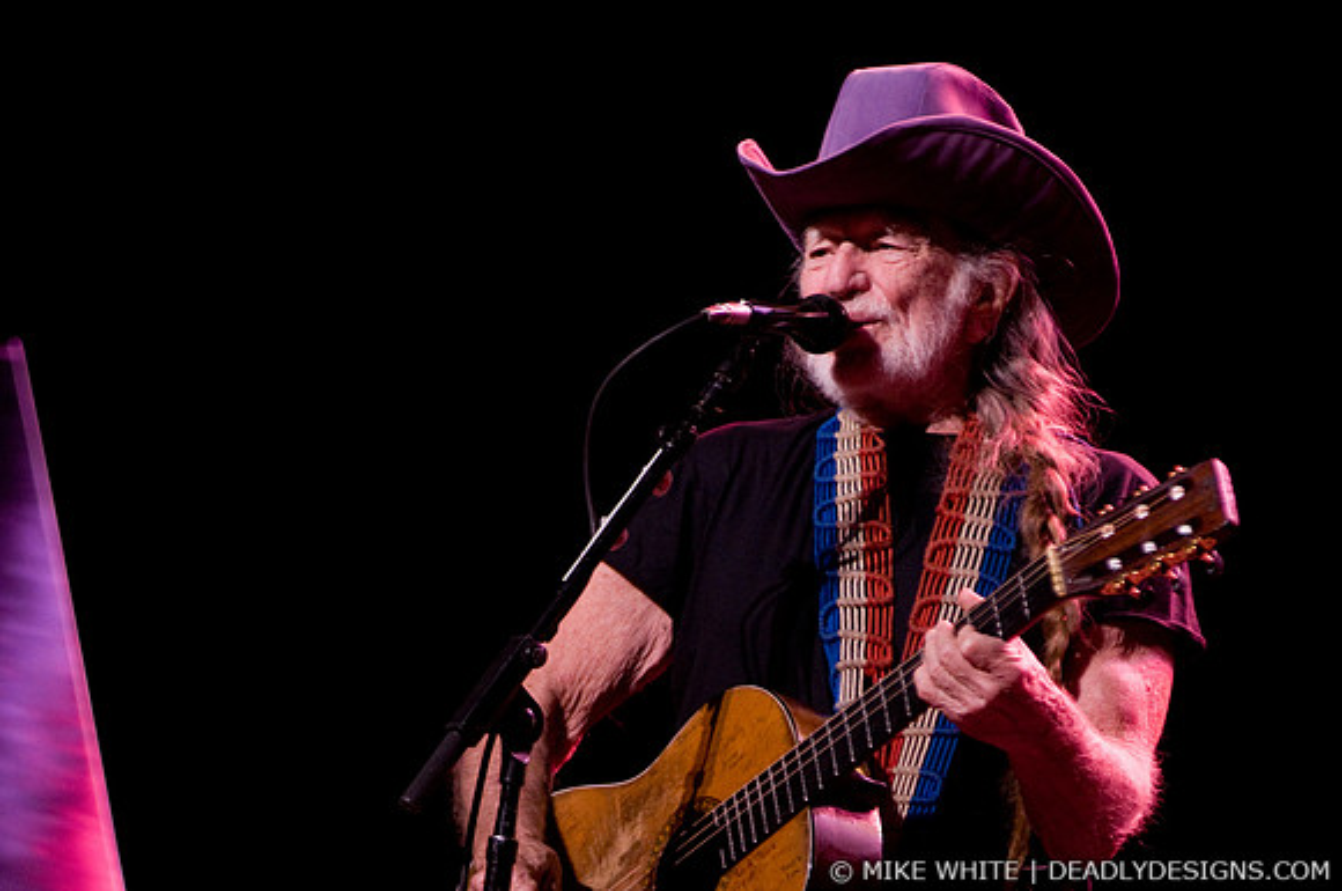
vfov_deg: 4.6
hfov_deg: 6.9
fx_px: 11168
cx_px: 671
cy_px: 446
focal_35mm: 300
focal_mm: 200
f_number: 3.2
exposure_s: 1/320
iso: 800
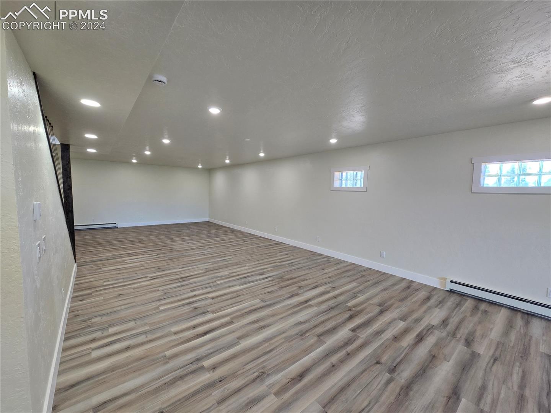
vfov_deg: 89.9
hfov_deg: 106.2
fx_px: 207
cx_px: 276
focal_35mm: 13
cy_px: 206
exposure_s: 1/60
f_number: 2.2
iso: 125
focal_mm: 2.2
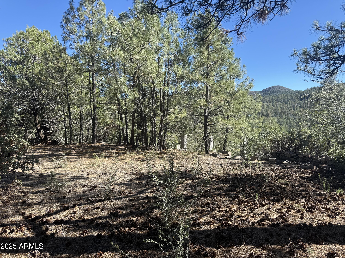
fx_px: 239
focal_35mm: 24
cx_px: 172
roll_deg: +0.4
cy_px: 129
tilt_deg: -3.0
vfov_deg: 56.8
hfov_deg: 71.6
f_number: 1.78
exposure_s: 1/1618
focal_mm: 6.76
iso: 80
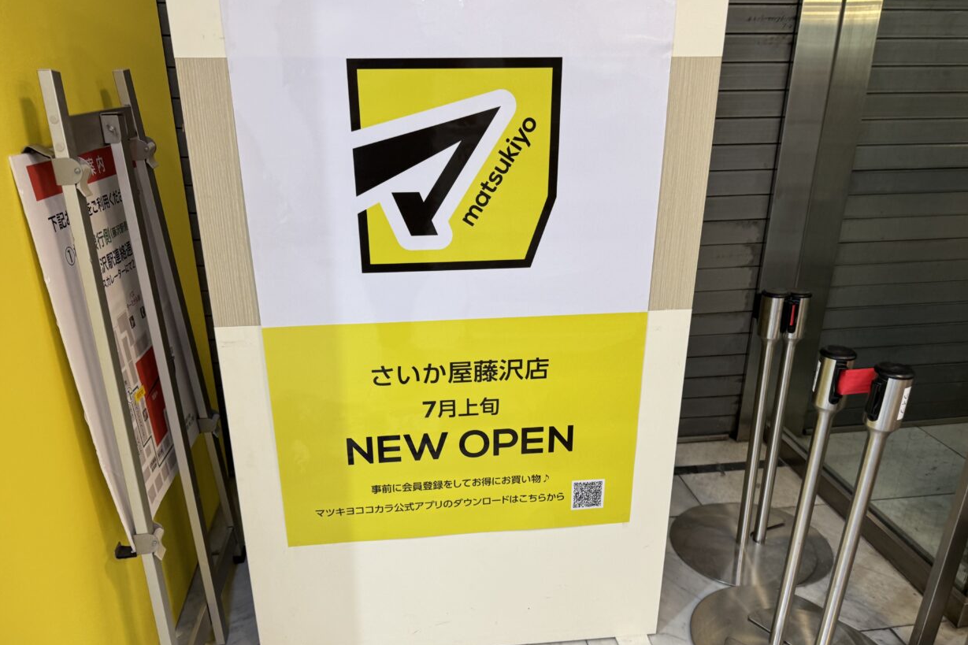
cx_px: 477
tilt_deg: -20.5
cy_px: 350
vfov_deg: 49.5
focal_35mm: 26
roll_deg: -1.8
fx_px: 699
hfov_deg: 69.4
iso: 100
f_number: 1.78
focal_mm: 6.76
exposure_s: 1/100
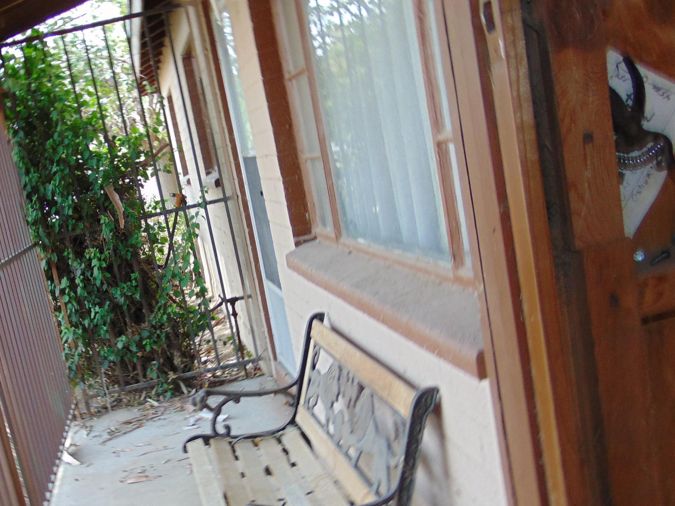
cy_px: 368
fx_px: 877
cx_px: 156
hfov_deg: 40.7
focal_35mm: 45
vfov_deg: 31.7
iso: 80
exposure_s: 1/100
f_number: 3
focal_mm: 4.5
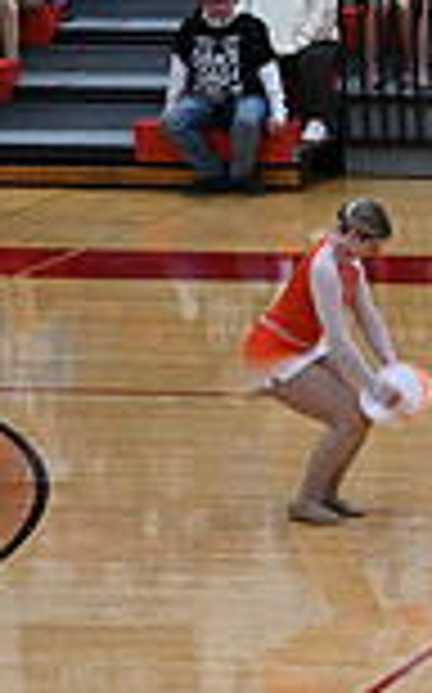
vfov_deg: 7.8
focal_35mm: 269
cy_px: 385
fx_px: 5077
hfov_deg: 4.7
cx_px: 1210
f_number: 4
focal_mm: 70
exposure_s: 1/400
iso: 4000
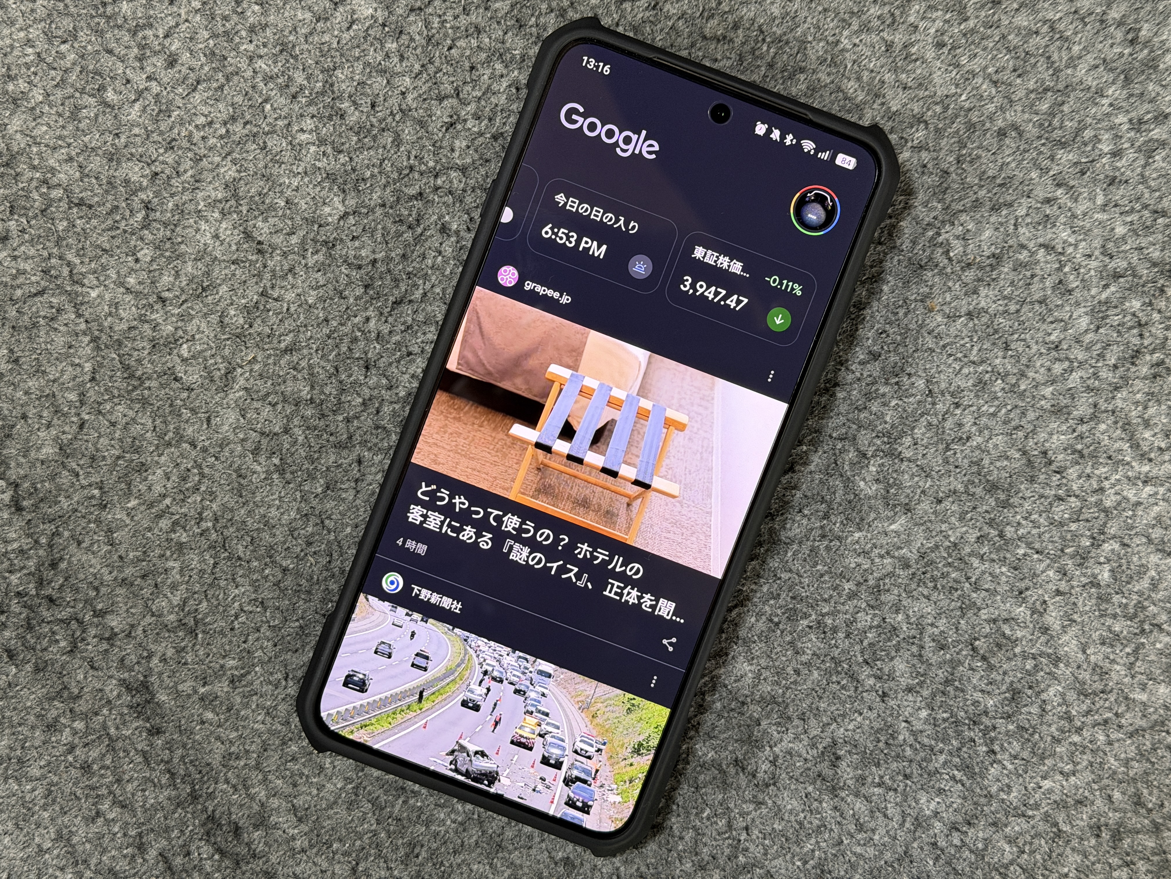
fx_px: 1624
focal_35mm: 48
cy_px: 440
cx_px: 586
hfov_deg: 39.7
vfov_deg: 30.3
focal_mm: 6.76
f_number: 1.78
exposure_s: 1/55
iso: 250
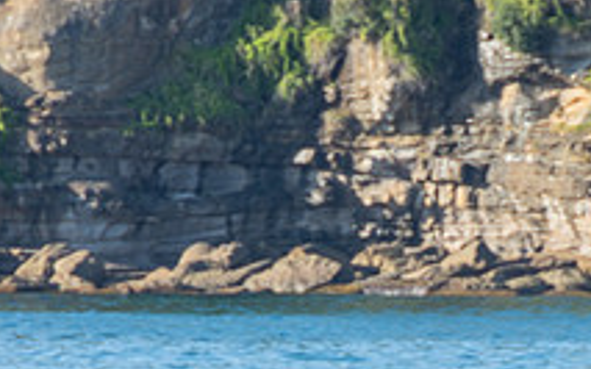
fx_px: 26875
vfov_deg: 0.8
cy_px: 534
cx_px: 533
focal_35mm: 1669
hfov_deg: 1.3
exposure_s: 1/30
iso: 100
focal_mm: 400
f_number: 18
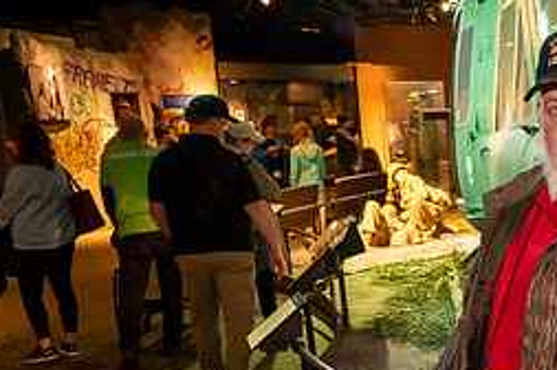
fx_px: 850
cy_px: 352
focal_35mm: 55
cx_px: 588
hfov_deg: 32.6
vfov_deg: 23.7
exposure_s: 1/50
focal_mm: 24
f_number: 5.6
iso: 12800
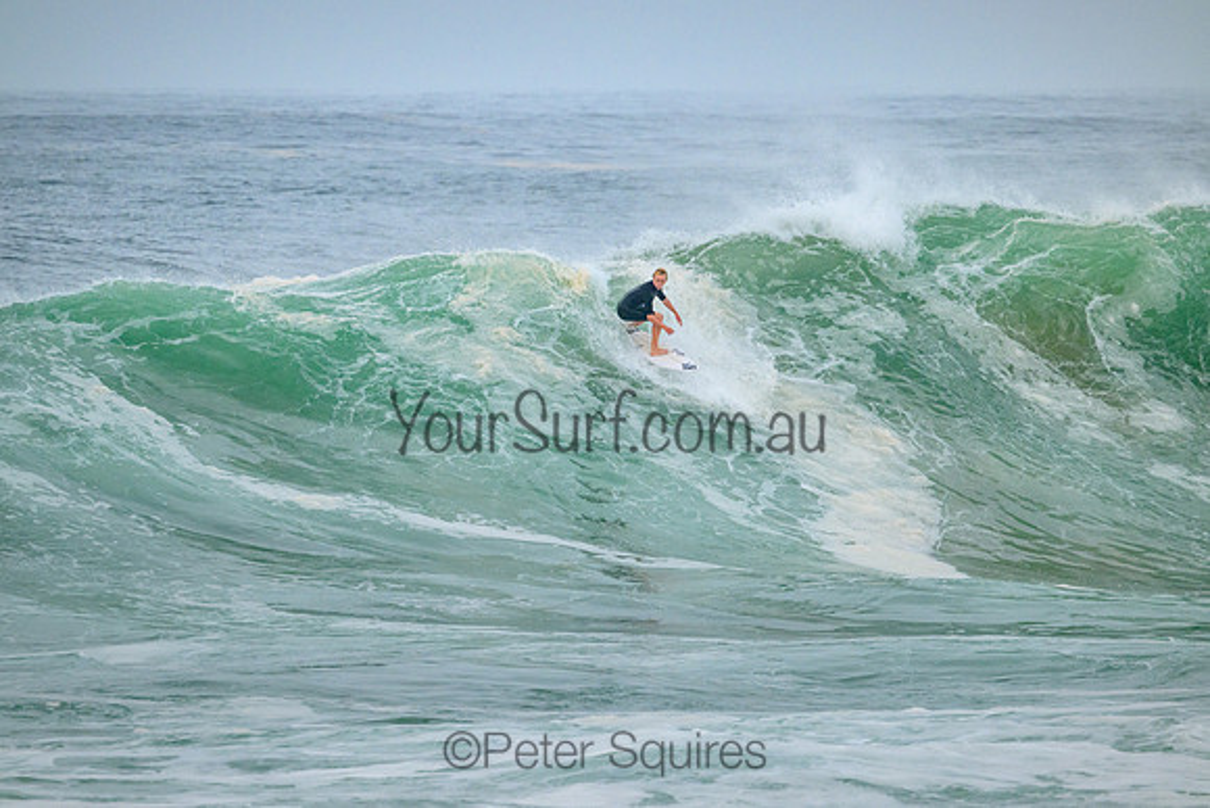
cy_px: 404
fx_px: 20163
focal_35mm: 600
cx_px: 605
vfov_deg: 2.3
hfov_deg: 3.4
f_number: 11
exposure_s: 1/2500
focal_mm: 590
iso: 1250
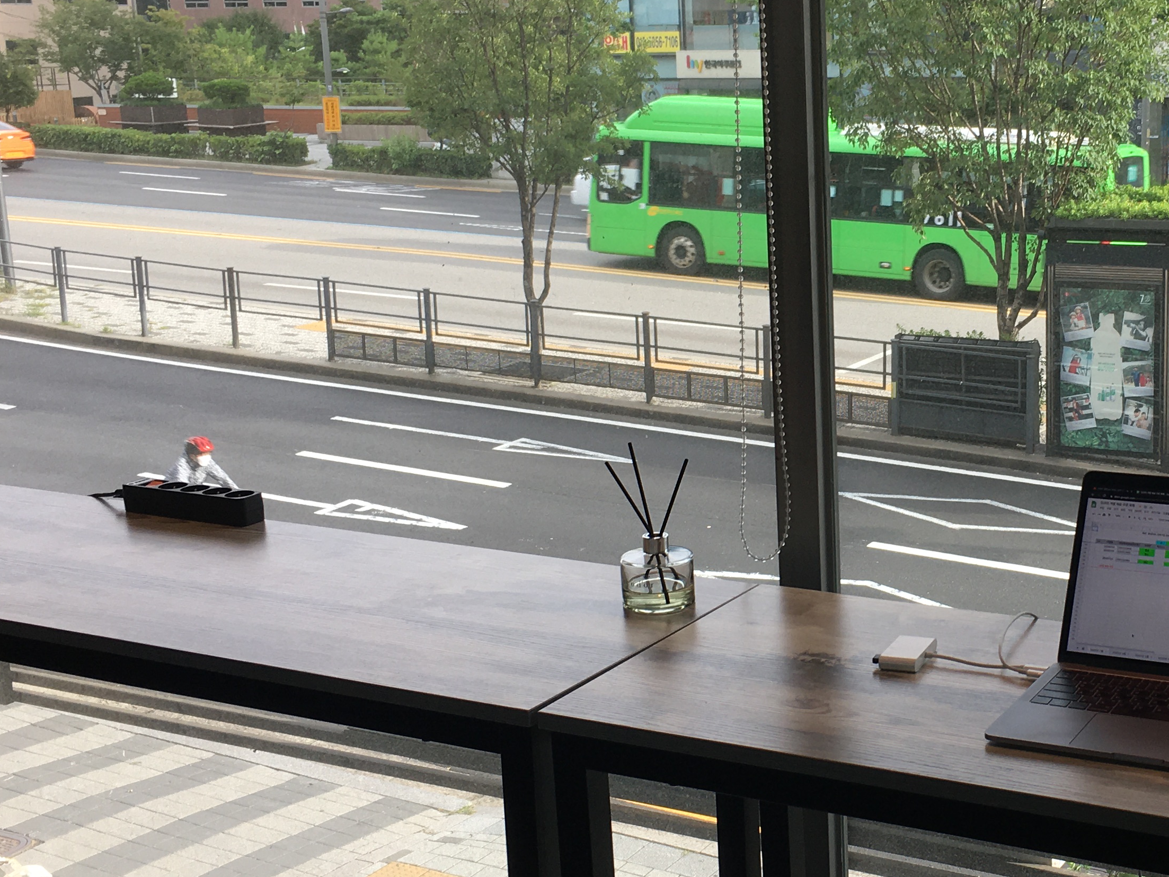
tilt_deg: -13.1
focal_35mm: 53
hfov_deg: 35.2
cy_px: 448
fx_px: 1790
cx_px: 901
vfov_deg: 27.5
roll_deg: +1.3
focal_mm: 4.15
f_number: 2.2
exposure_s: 1/159
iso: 25
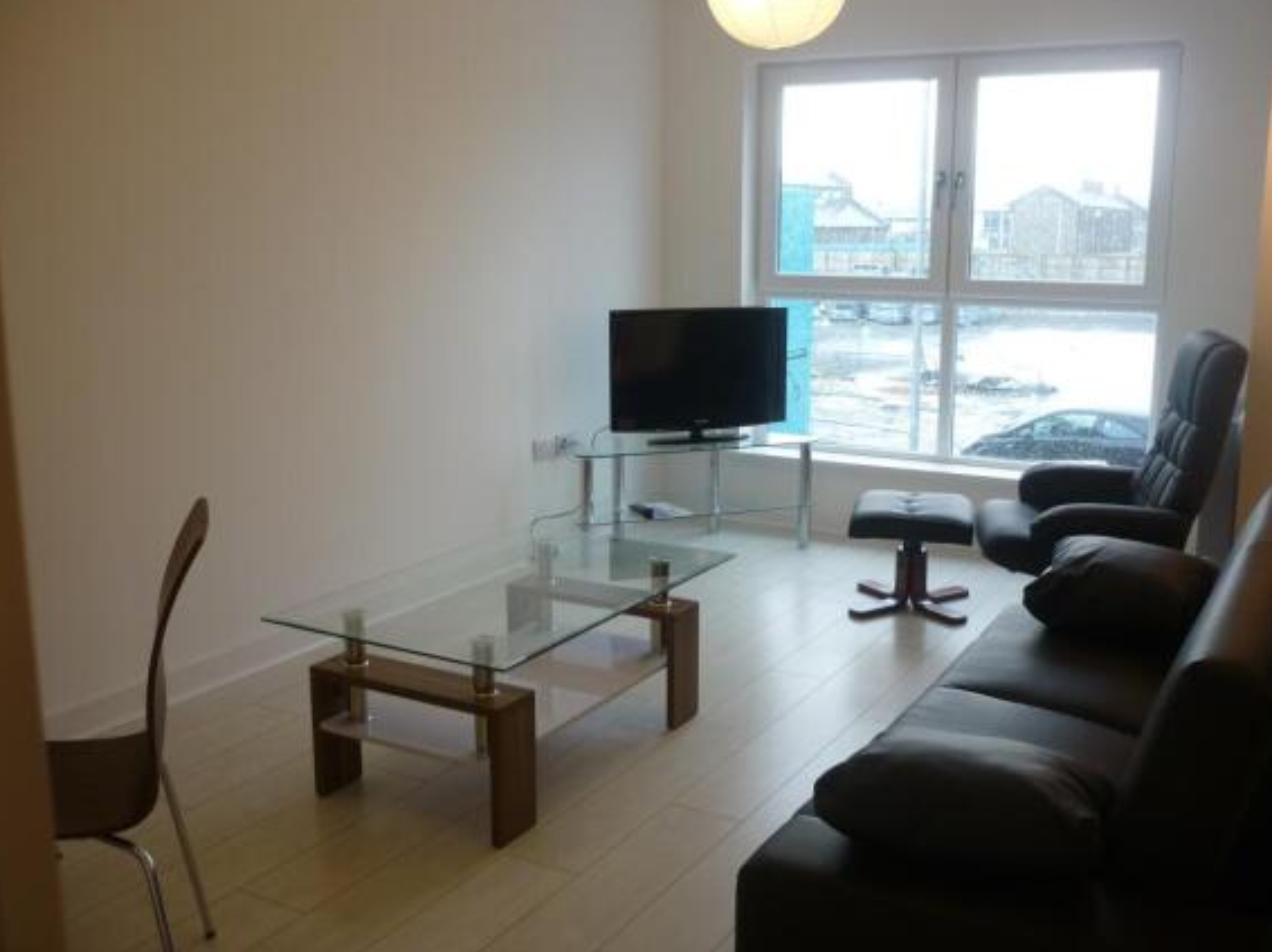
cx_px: 646
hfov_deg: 54.0
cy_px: 475
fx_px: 1249
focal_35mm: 34
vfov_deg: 41.8
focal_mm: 5.5
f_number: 2.8
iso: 100
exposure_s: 1/30
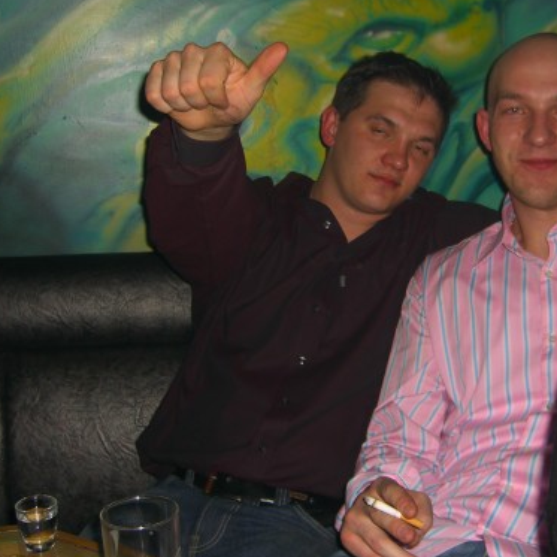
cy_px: 258
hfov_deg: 31.3
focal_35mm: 54
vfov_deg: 31.6
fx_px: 983
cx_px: 379
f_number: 2.8
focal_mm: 7.9
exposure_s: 1/60
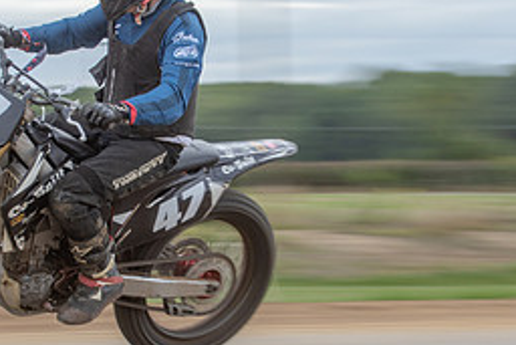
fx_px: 3886
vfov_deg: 5.1
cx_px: 198
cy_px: 153
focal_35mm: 271
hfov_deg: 7.6
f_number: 8
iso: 160
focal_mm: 70
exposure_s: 1/100
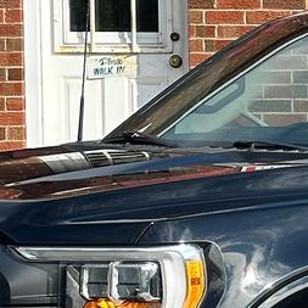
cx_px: 495
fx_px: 2164
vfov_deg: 8.1
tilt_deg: -4.7
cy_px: 284
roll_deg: +0.4
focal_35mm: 215
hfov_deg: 7.9
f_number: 1.78
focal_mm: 6.86
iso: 64
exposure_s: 1/2358
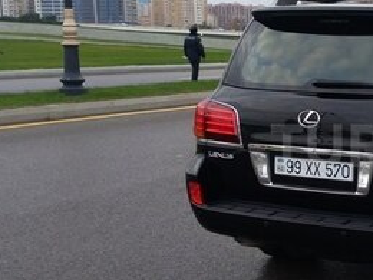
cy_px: 146
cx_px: 417
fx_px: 711
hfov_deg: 26.8
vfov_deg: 22.3
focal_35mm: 66
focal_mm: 3.54
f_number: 2
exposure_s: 1/176
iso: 100
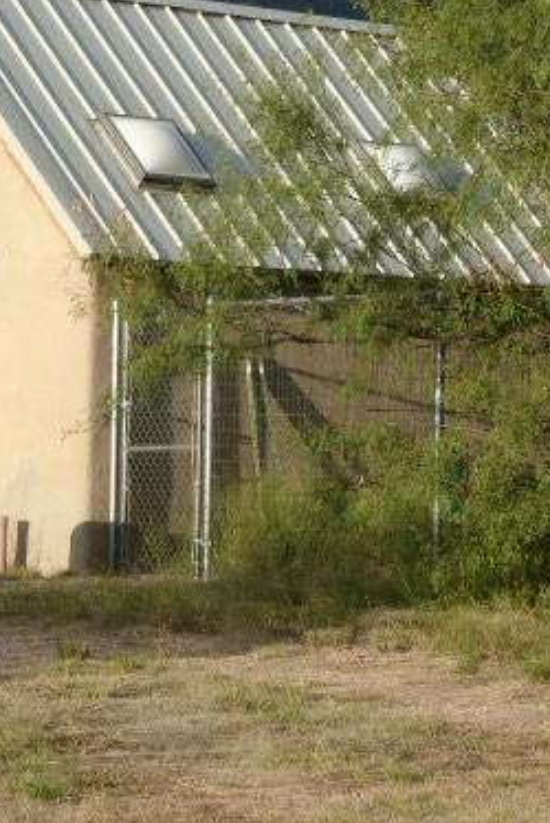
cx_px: 312
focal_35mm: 160
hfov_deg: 8.6
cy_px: 315
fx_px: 3660
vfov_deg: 12.8
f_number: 5.2
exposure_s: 1/160
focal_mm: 16.1
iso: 100
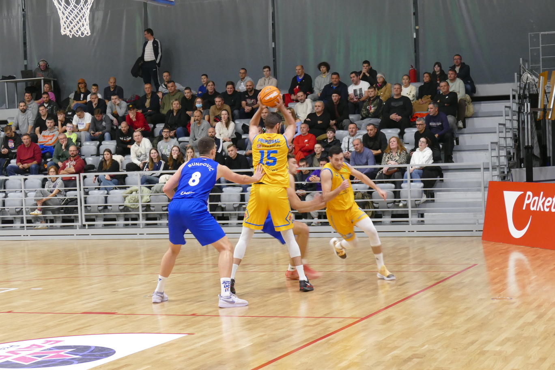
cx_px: 278
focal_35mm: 79
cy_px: 185
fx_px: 1218
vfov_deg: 17.3
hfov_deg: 25.7
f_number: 3.7
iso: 1000
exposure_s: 1/80
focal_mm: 28.89
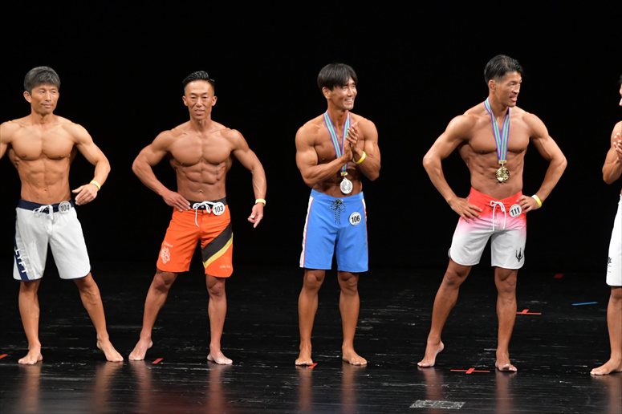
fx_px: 4145
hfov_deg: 8.6
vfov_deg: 5.7
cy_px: 207
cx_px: 311
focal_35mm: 240
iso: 3200
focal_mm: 160
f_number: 5.6
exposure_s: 1/400
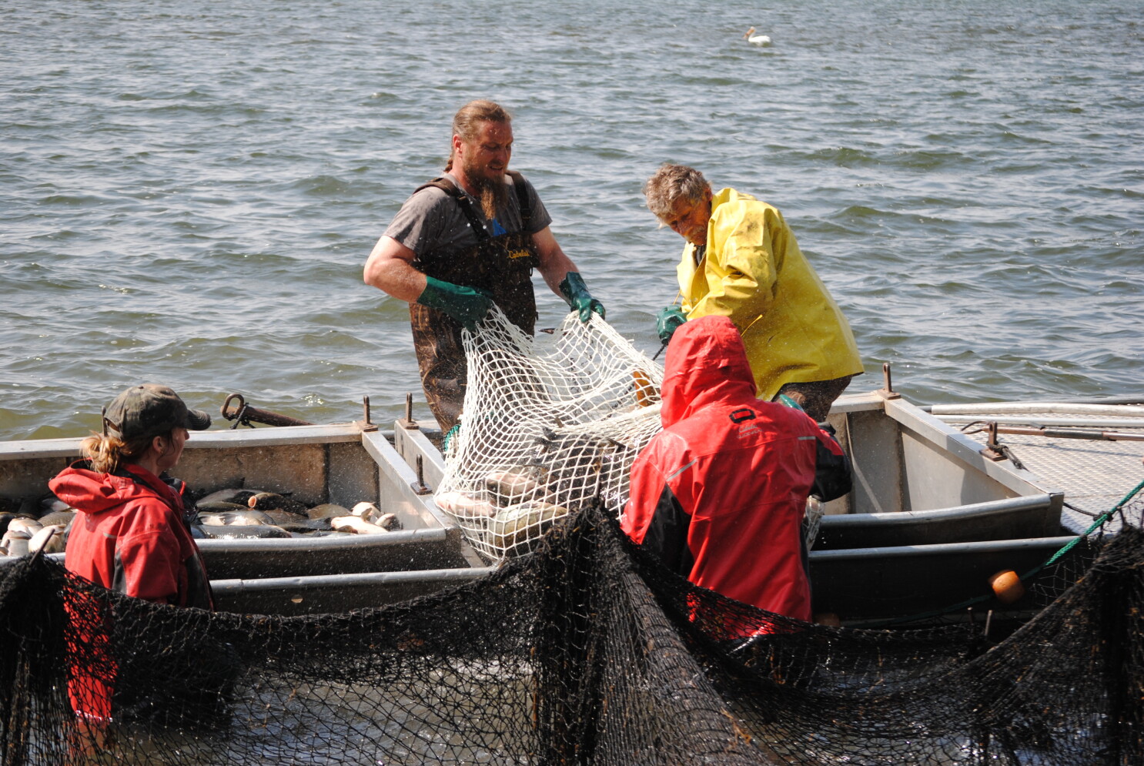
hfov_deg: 18.2
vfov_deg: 12.2
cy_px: 383
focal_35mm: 112
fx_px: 3580
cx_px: 572
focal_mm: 75
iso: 160
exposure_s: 1/500
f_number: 5.6
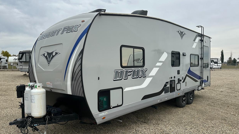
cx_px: 116
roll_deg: -1.1
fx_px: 171
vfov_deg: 42.9
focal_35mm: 27
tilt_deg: -3.3
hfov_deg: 69.9
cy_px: 71
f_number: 1.78
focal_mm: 6.86
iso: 80
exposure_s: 1/1393
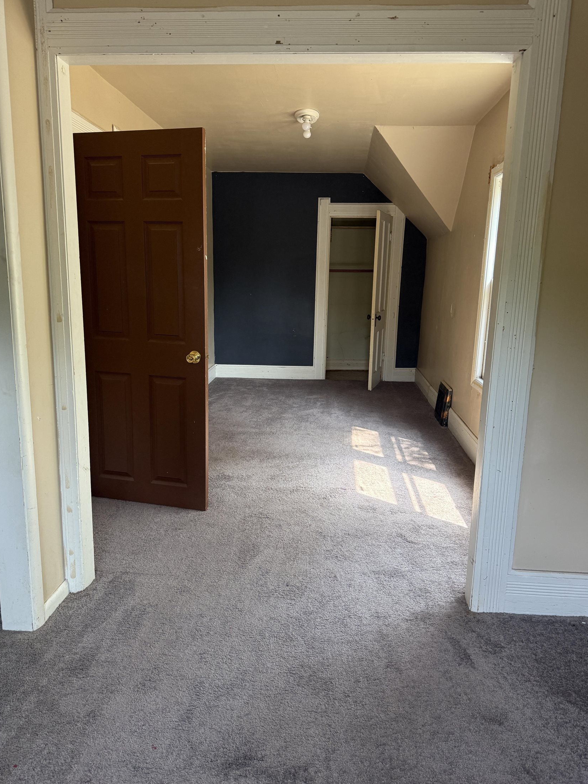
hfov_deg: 54.9
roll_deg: -2.4
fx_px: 566
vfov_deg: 69.4
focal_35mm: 25
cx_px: 285
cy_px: 390
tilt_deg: -10.5
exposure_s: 1/128
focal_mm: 6.76
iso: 200
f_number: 1.78
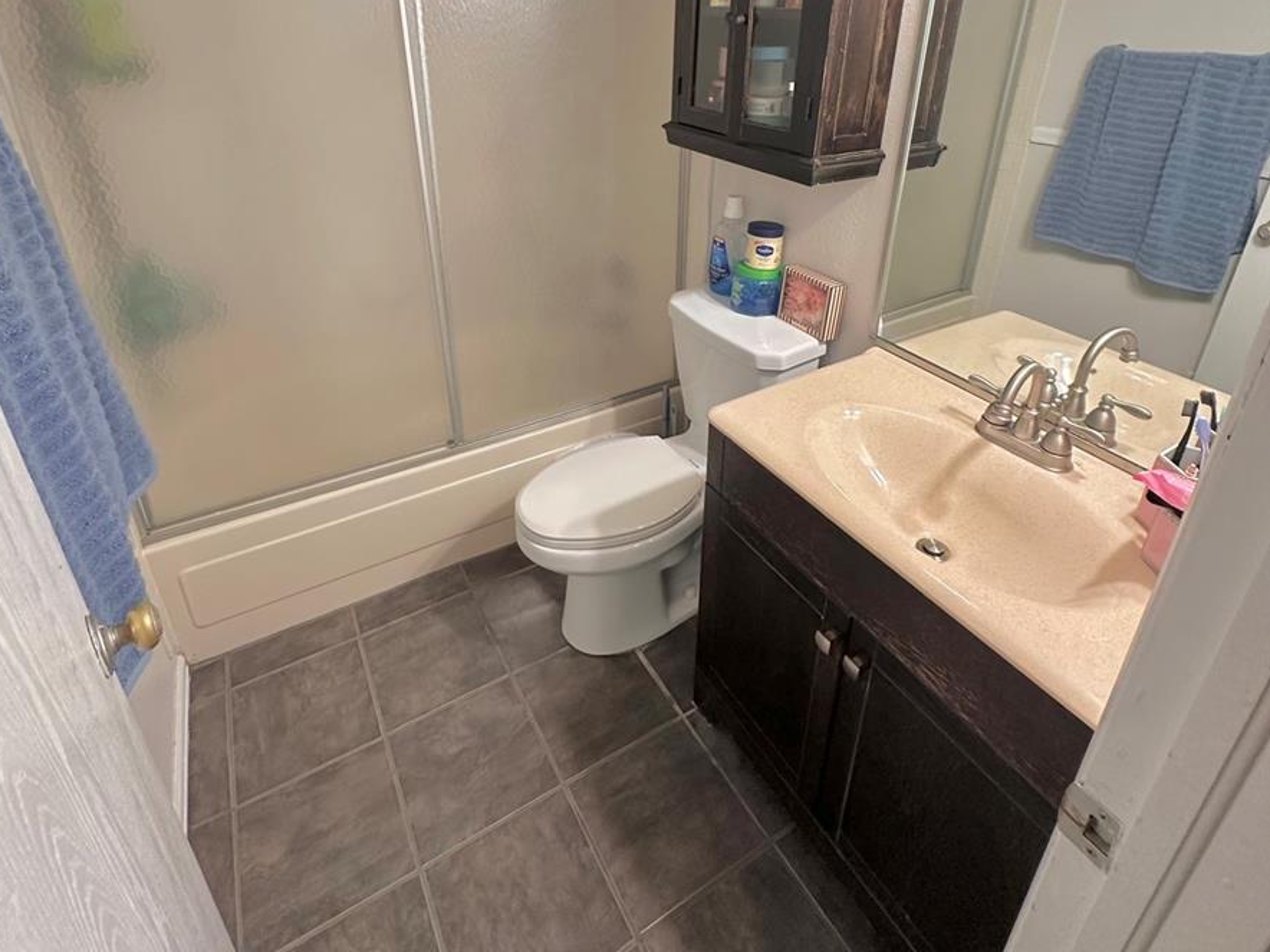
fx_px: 697
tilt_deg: -21.2
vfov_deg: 66.3
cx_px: 628
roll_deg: +0.3
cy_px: 297
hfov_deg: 84.7
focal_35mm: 19
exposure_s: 1/60
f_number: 2.2
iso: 200
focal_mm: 2.22
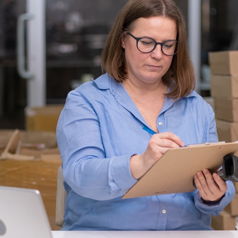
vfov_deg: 12.2
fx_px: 1112
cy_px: 130
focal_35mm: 143
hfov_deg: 12.2
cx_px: 143
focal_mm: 56
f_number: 1.8
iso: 400
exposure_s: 1/160
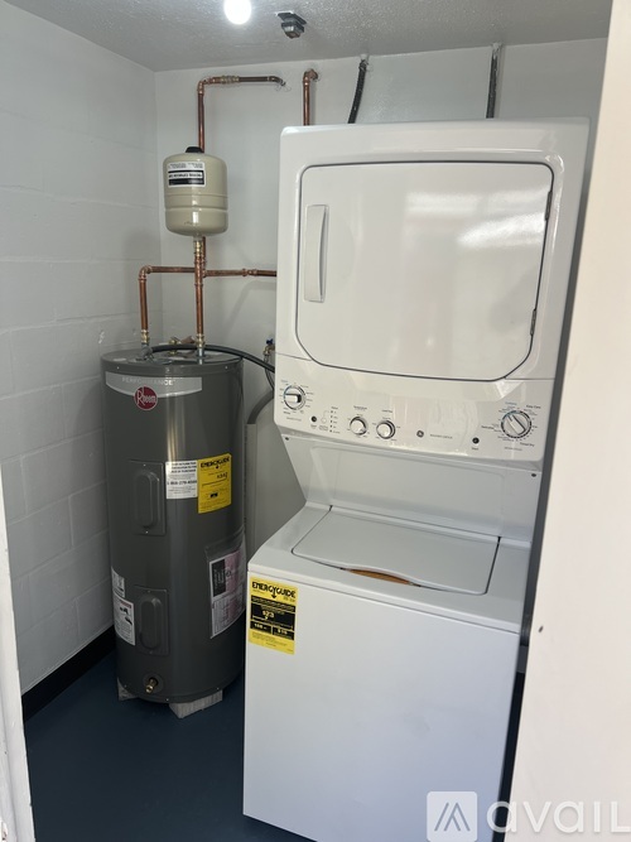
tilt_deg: -14.8
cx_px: 316
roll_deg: -1.9
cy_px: 421
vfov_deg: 67.3
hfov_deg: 53.0
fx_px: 632
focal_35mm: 26
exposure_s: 1/203
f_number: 1.5
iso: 40
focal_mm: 5.7
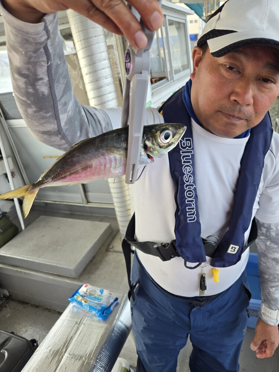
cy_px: 186
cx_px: 140
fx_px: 247
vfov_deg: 73.9
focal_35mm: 23
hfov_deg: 58.9
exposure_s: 1/180
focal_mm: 5.4
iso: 25
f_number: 1.8
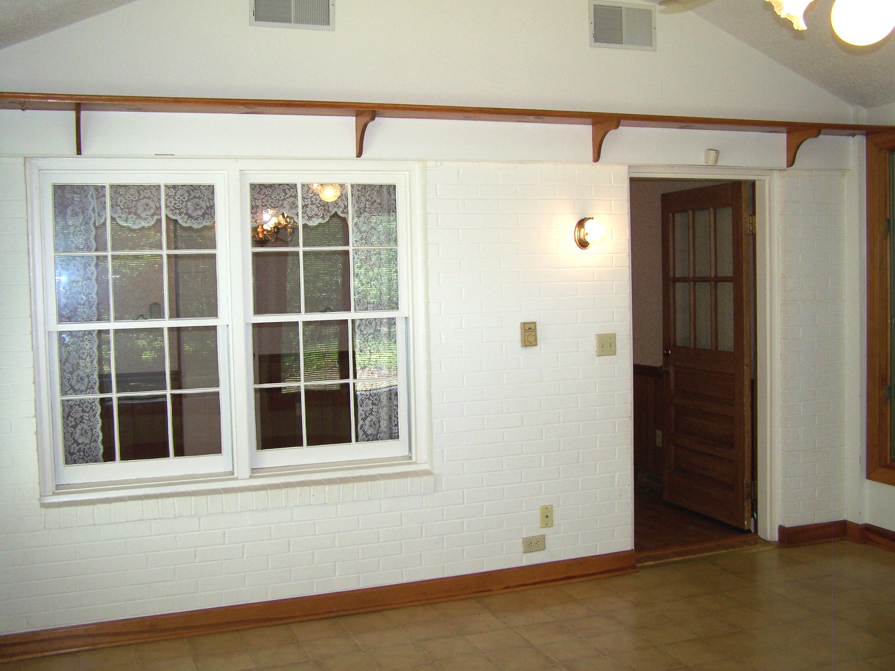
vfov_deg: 37.7
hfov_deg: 49.0
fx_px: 982
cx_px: 448
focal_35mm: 38
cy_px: 336
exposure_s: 1/60
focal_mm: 6.3
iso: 80
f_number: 2.8
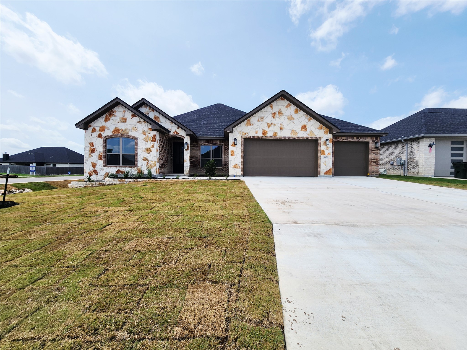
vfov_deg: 89.9
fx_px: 175
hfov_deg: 106.2
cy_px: 175
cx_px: 234
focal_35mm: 13
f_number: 2.2
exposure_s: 1/3333
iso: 50
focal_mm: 2.2
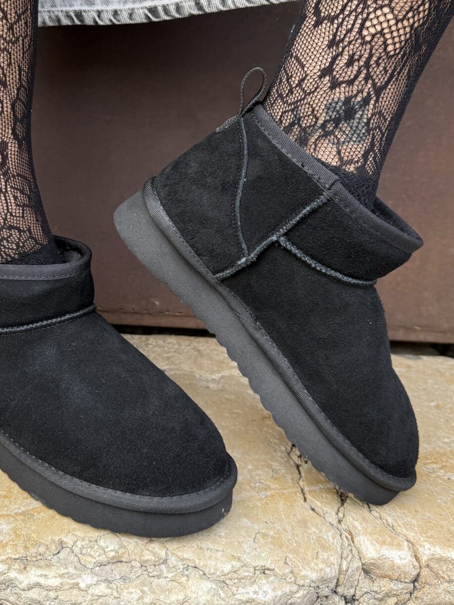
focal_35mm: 30
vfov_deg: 59.8
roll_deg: -6.6
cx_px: 171
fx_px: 525
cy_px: 263
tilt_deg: -12.0
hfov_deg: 46.4
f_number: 1.78
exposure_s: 1/274
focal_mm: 6.76
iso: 64
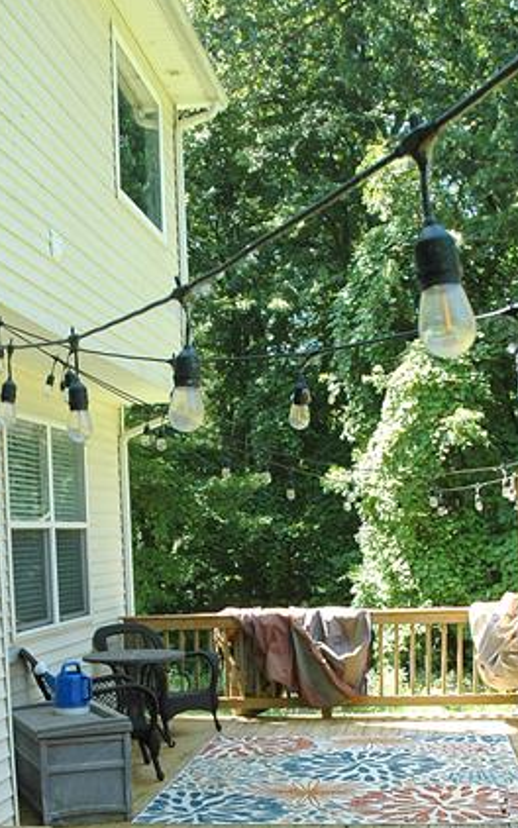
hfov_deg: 25.8
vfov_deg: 38.9
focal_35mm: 50
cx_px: 255
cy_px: 652
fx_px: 1129
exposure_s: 1/125
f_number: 6.3
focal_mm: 18
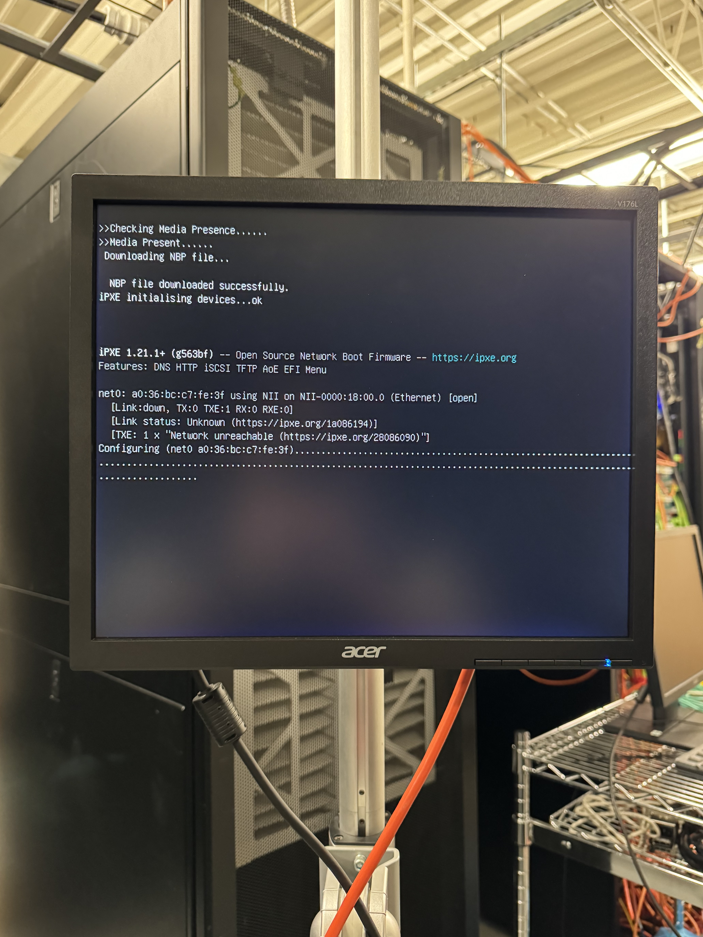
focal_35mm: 25
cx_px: 350
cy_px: 466
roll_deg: -0.8
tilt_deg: -0.4
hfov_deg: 54.9
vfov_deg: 69.4
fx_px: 677
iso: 1000
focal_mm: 6.86
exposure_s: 1/40
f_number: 1.78
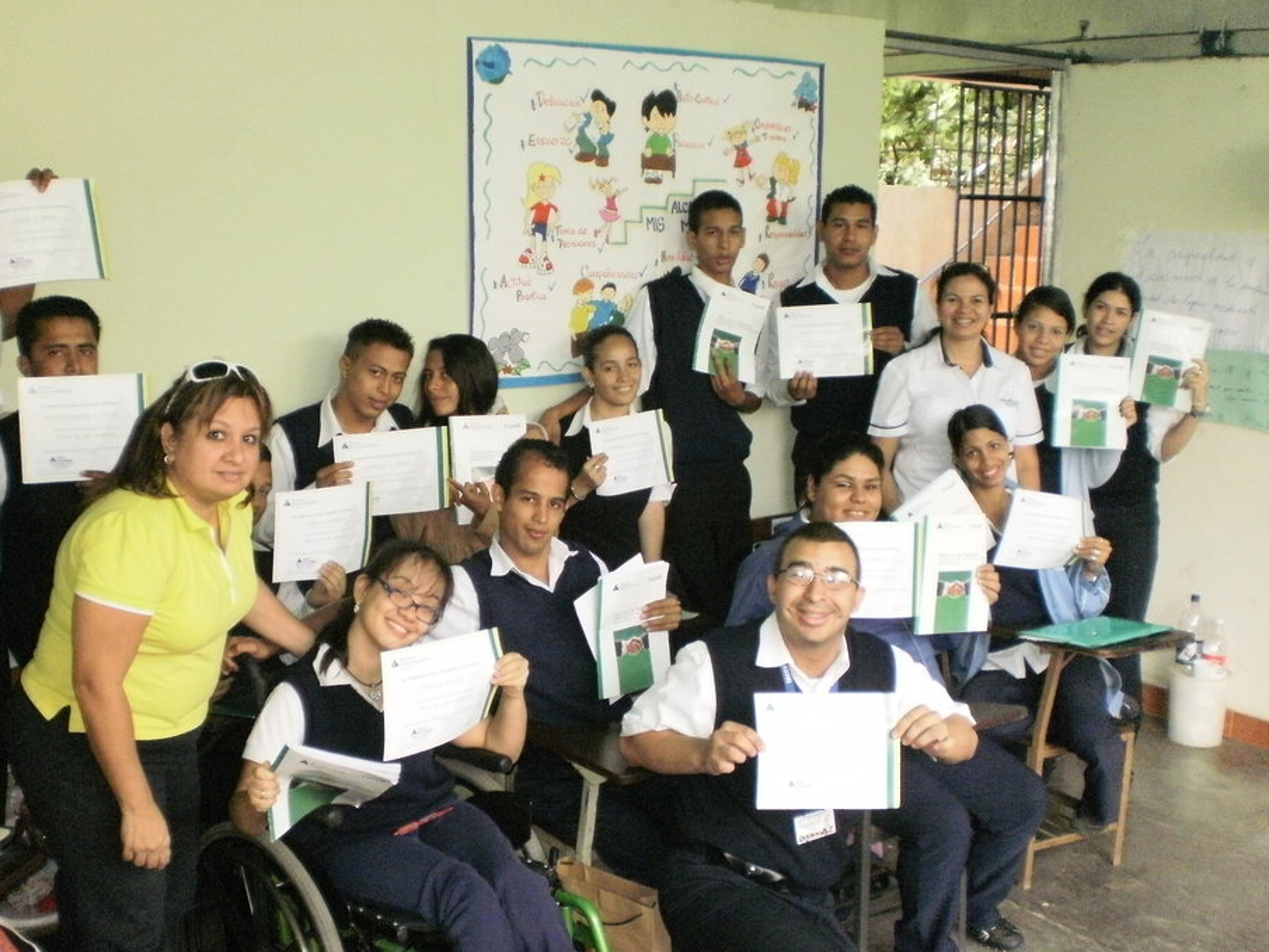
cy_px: 474
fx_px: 1577
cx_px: 552
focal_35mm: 43
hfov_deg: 43.8
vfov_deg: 33.6
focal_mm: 6.3
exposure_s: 1/250
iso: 400
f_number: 3.1
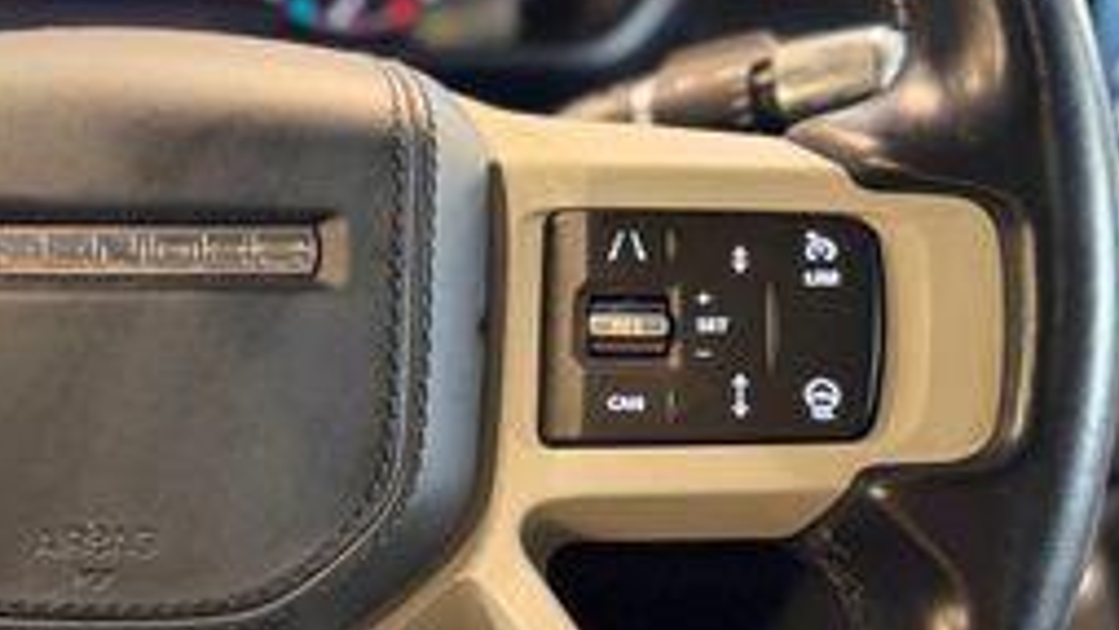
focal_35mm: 66
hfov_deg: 30.5
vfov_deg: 18.3
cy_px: 282
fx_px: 1959
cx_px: 123
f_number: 1.78
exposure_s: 1/50
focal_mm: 6.76
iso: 500
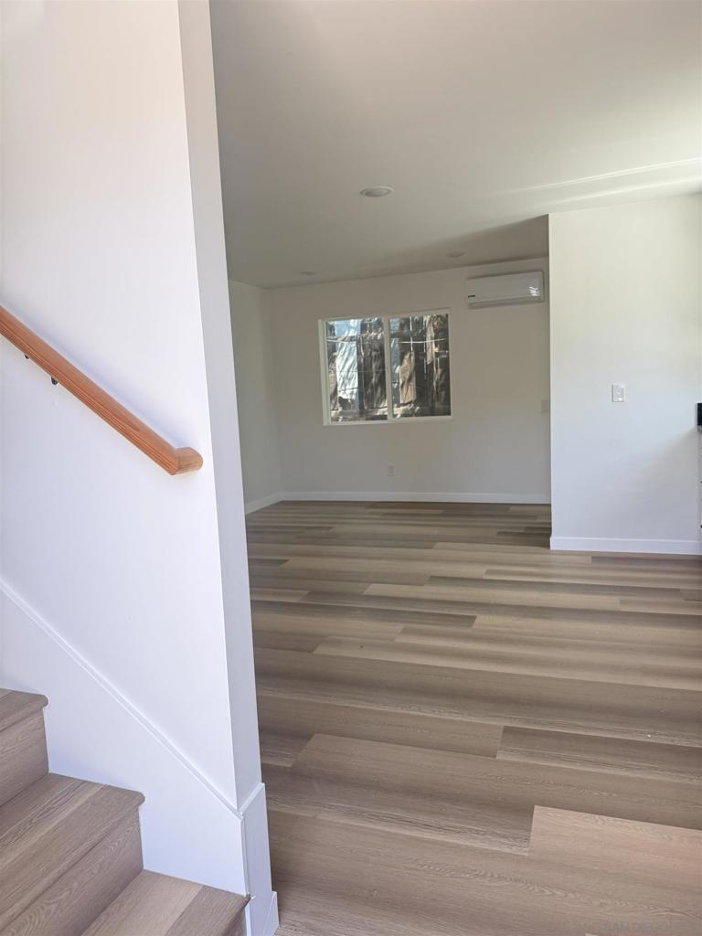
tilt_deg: -4.5
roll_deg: +1.3
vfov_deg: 71.6
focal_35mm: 24
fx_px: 649
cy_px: 468
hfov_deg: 56.8
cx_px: 351
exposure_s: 1/190
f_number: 1.78
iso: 125
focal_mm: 6.76
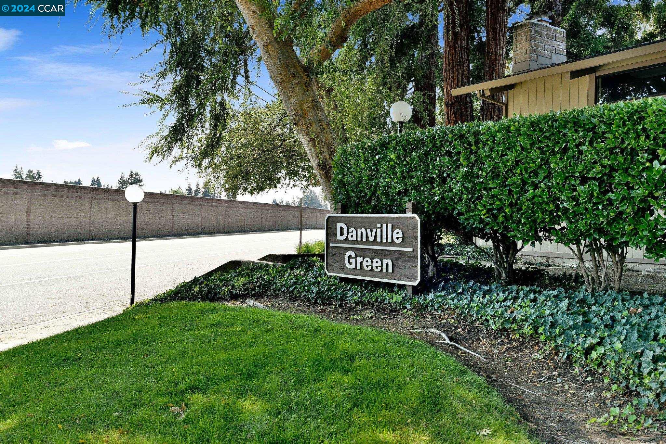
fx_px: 648
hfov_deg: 54.4
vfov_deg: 37.9
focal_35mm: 35
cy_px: 222
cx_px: 333
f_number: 7.1
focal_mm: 35
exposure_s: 1/200
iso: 400
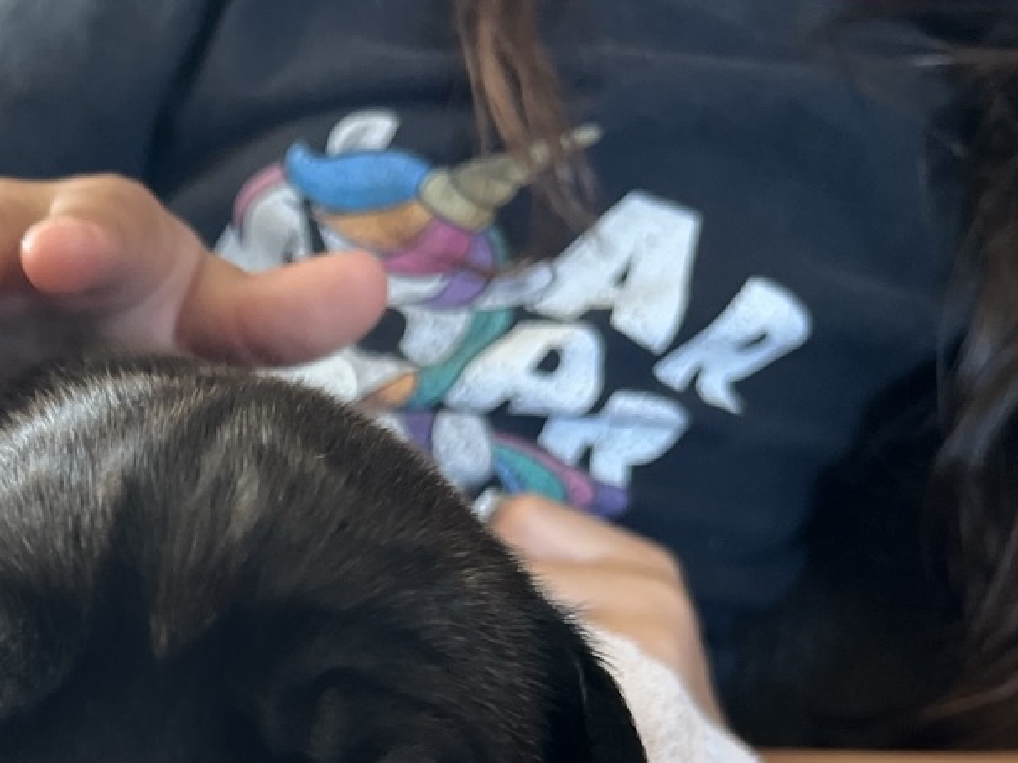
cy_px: 822
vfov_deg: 23.1
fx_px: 1764
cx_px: -25
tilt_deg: -21.6
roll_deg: +0.2
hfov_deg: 29.8
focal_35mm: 60
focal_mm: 5.1
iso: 250
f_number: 1.6
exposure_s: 1/60
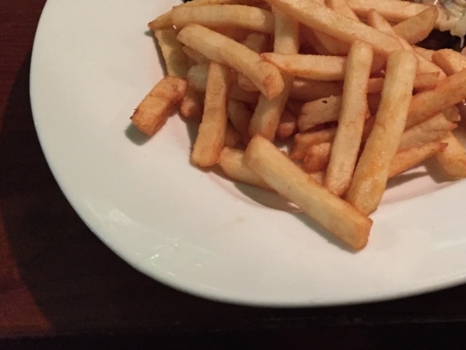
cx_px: 366
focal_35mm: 51
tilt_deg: -40.9
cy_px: 44
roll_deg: -2.6
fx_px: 687
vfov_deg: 27.7
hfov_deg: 36.3
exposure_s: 1/17
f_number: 2.2
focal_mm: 4.15
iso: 500
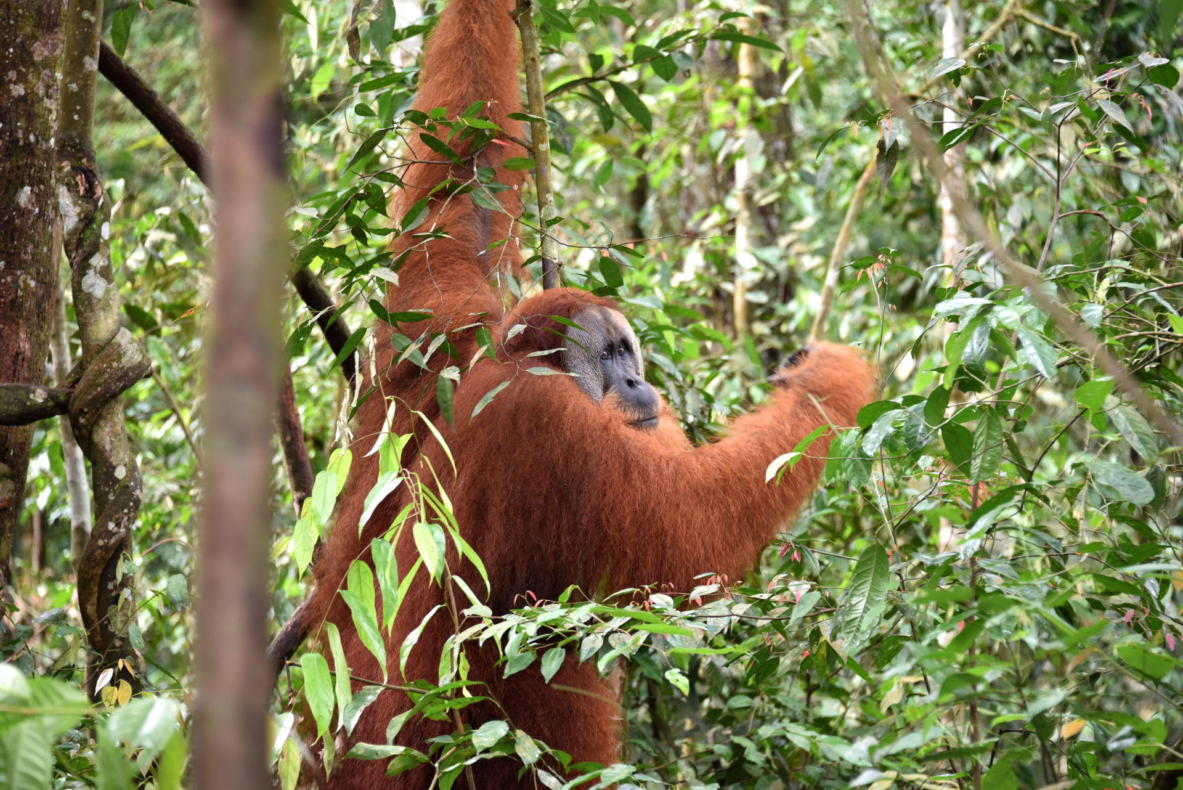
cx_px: 592
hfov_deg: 12.8
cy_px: 395
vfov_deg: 8.6
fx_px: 5260
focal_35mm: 160
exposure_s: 1/100
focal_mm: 160
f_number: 5.6
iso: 1100
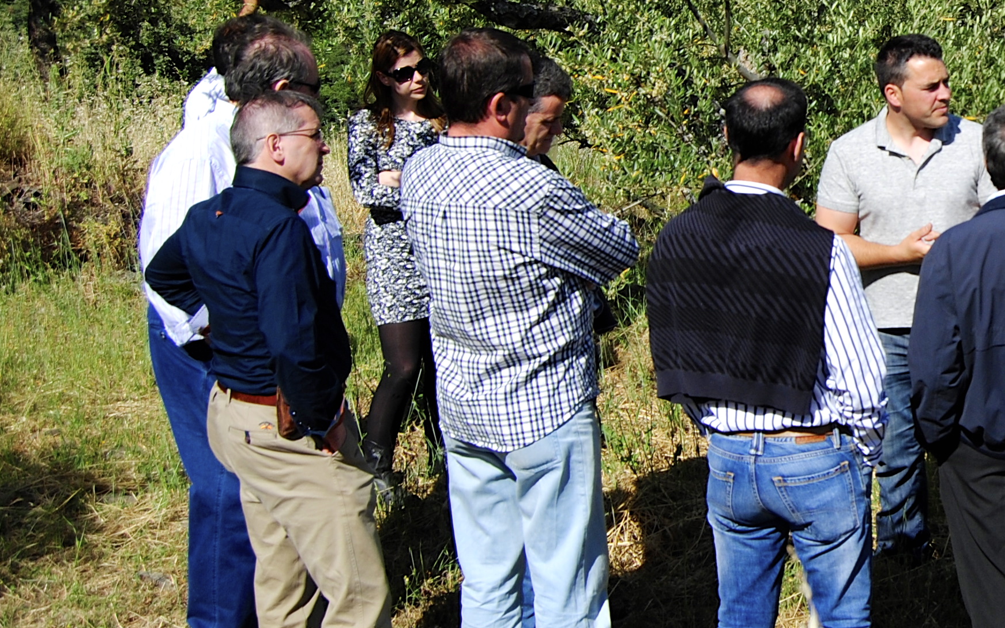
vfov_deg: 19.1
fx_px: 1862
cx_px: 1088
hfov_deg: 27.7
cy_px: 186
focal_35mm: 68
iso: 100
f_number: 5.6
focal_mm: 20
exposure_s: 1/640
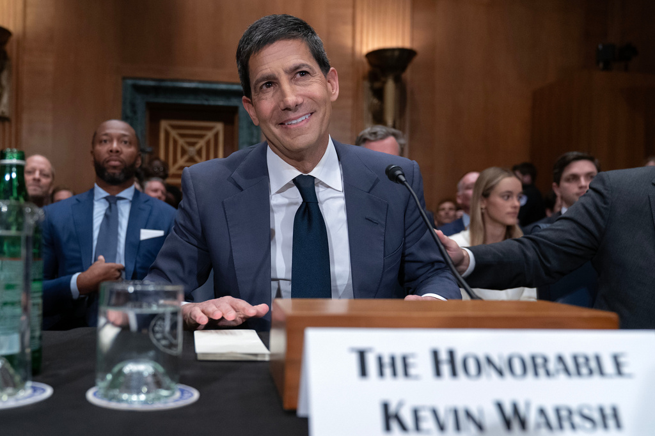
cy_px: 218
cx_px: 328
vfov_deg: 43.6
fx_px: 546
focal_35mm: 30
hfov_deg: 61.9
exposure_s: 1/320
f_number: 3.2
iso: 5000
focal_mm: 30
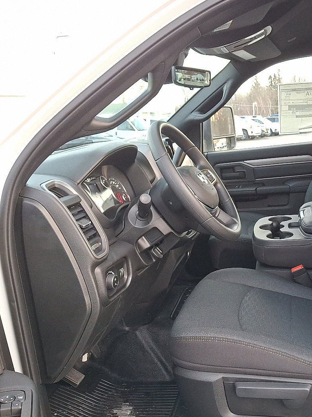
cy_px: 235
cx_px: 226
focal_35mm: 38
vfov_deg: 48.9
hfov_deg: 37.0
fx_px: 457
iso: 188
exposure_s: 1/100
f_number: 1.8
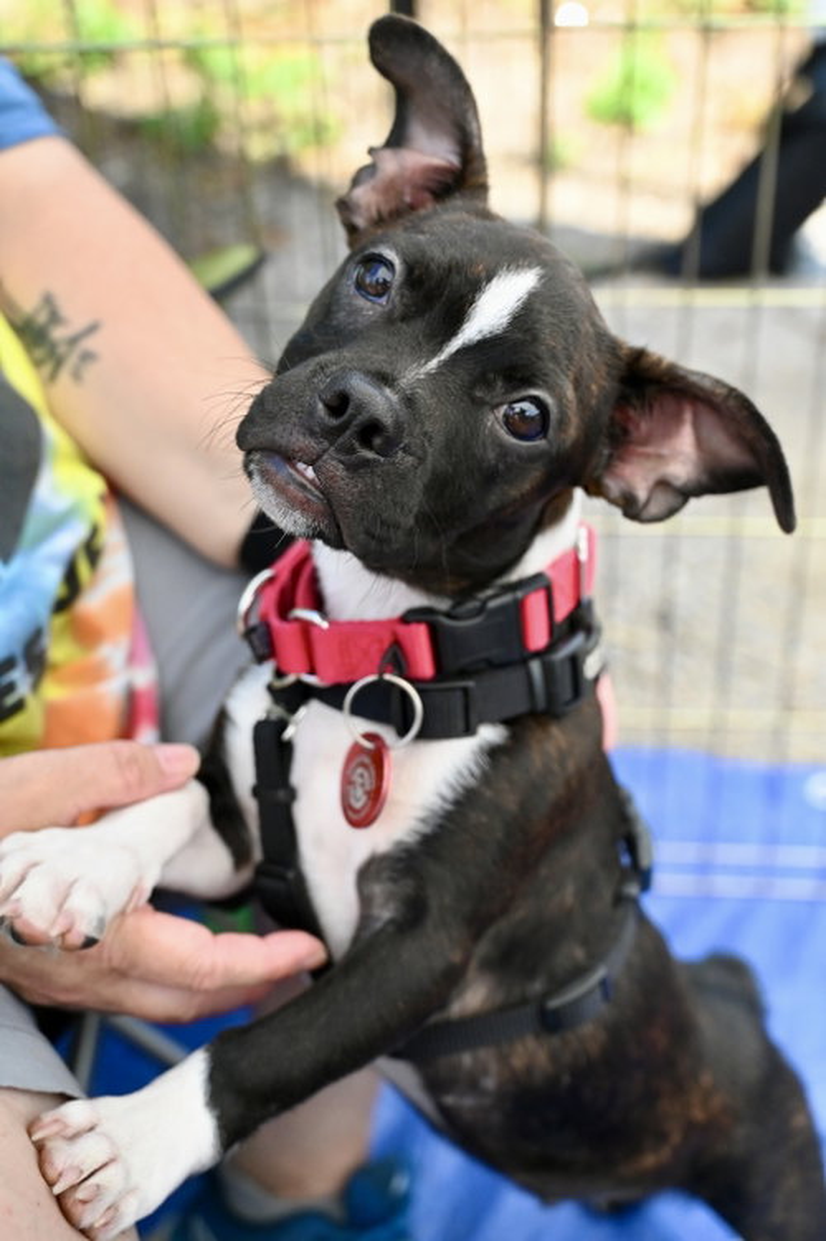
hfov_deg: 28.6
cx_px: 413
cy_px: 620
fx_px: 1619
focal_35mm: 47
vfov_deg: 41.9
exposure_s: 1/8000
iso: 5000
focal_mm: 47
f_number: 4.8
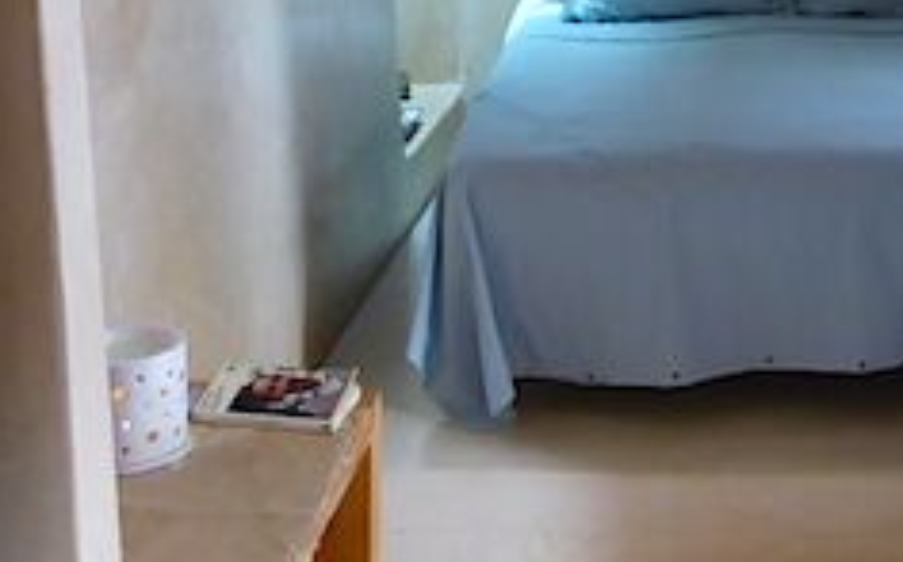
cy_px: -226
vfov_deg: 16.7
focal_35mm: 72
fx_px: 1770
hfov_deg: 28.1
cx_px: 712
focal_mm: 4.3
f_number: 3.3
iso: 400
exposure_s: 1/15
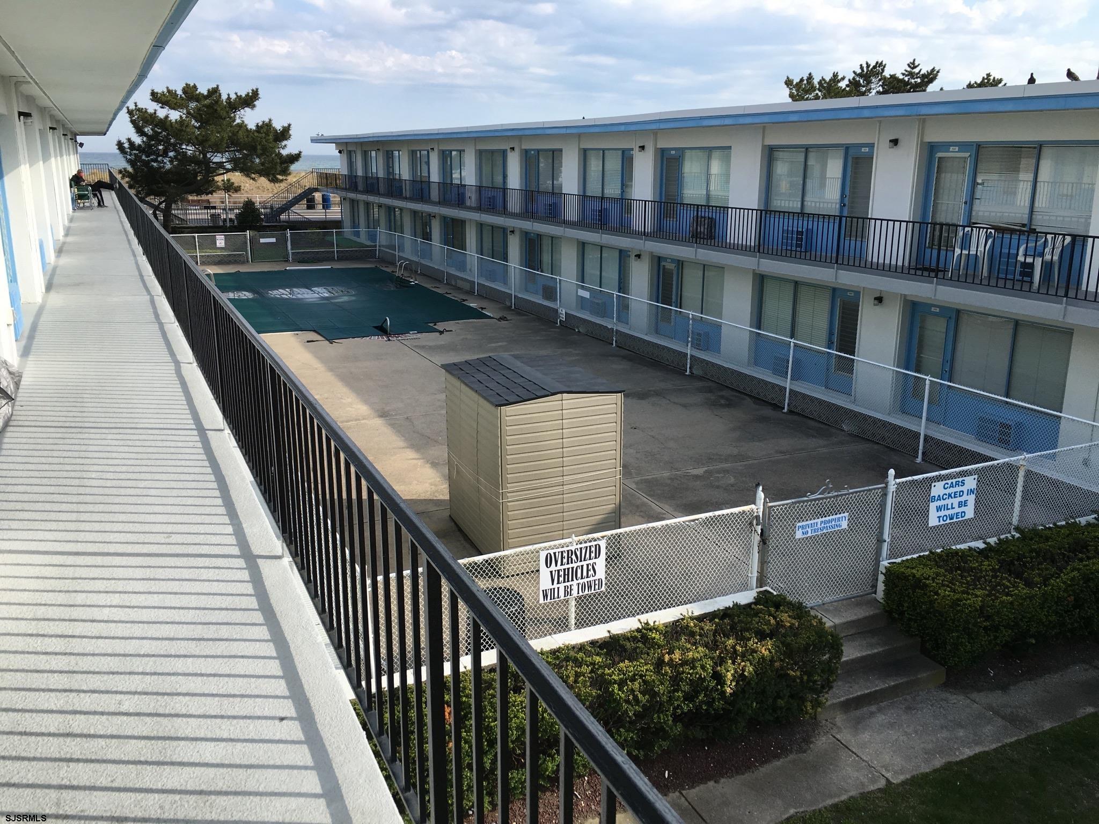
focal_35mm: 29
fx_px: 921
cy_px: 412
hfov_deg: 61.7
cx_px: 550
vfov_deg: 48.2
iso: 25
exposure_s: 1/1054
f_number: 2.2
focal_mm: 4.15
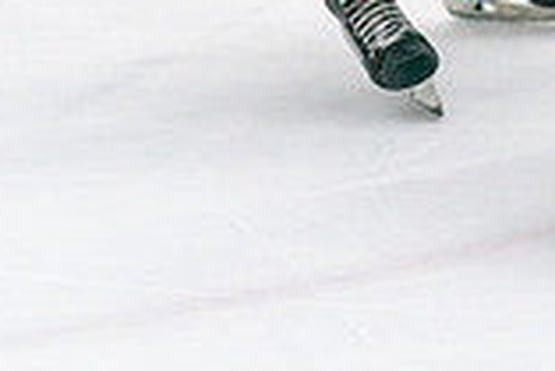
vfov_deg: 4.7
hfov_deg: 7.0
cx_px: 759
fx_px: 4490
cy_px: -383
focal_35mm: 291
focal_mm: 70
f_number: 2.8
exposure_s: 1/1250
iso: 3200
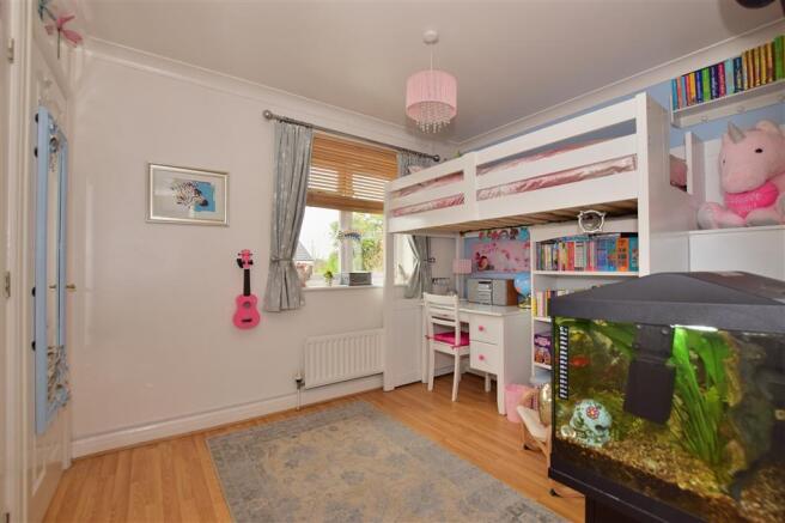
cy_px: 262
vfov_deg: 77.3
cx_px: 392
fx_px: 327
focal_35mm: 15
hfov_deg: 100.4
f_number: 7.1
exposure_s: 1/100
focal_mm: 10
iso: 400
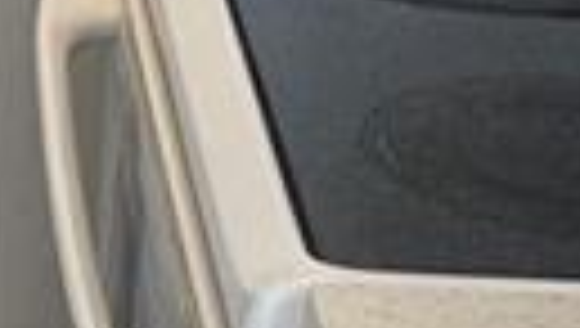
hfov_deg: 8.5
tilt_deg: -15.7
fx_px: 3743
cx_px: -454
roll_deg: -1.6
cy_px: -180
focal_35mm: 243
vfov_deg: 5.0
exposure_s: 1/120
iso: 100
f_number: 1.78
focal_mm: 6.86
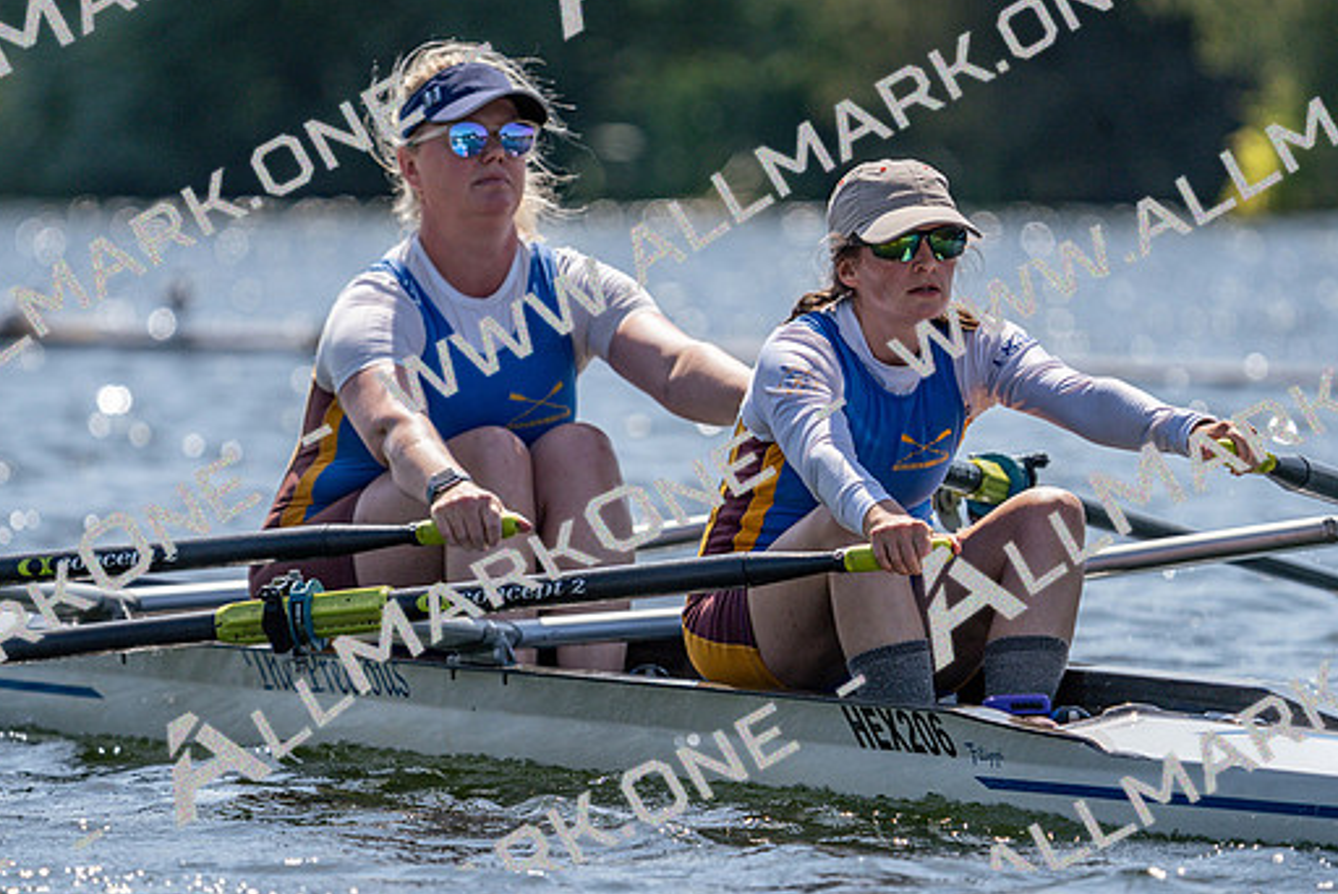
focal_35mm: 429
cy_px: 422
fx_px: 15953
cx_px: 698
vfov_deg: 3.2
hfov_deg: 4.8
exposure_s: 1/2000
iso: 250
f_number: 6.3
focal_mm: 379
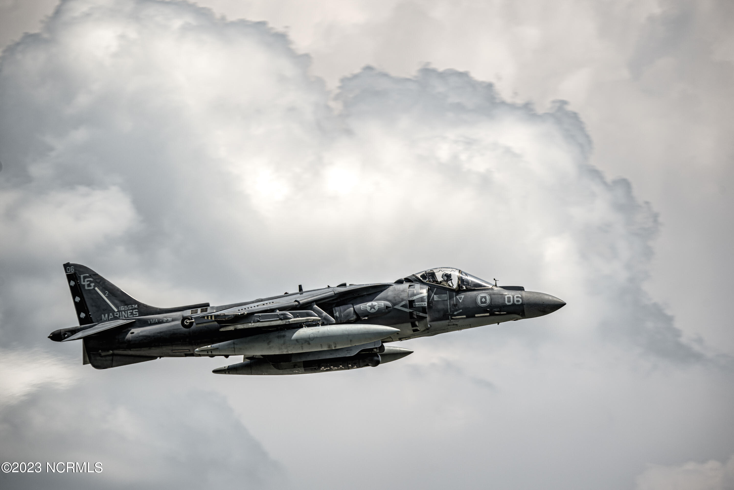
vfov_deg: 4.3
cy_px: 245
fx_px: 6526
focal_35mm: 320
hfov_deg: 6.4
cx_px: 367
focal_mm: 320
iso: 100
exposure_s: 1/800
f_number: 5.6
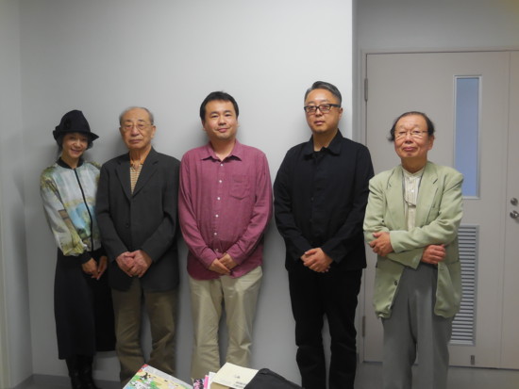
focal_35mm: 45
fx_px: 675
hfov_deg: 42.1
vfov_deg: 32.2
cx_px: 260
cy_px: 194
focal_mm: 8.1
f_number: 4.2
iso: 320
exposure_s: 1/30
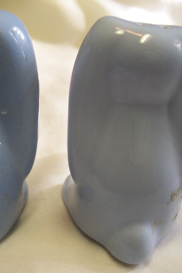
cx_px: 58
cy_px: 138
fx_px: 394
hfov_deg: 25.8
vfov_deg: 38.2
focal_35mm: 52
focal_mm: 5.6
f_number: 2.8
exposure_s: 1/60
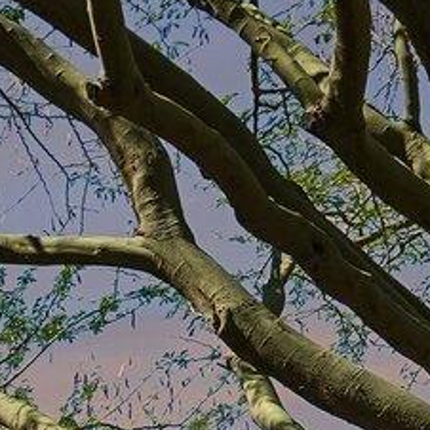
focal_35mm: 127
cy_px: 825
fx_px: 1783
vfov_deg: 12.3
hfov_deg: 11.2
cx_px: -647
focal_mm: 16.5
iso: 400
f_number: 8
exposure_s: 1/640
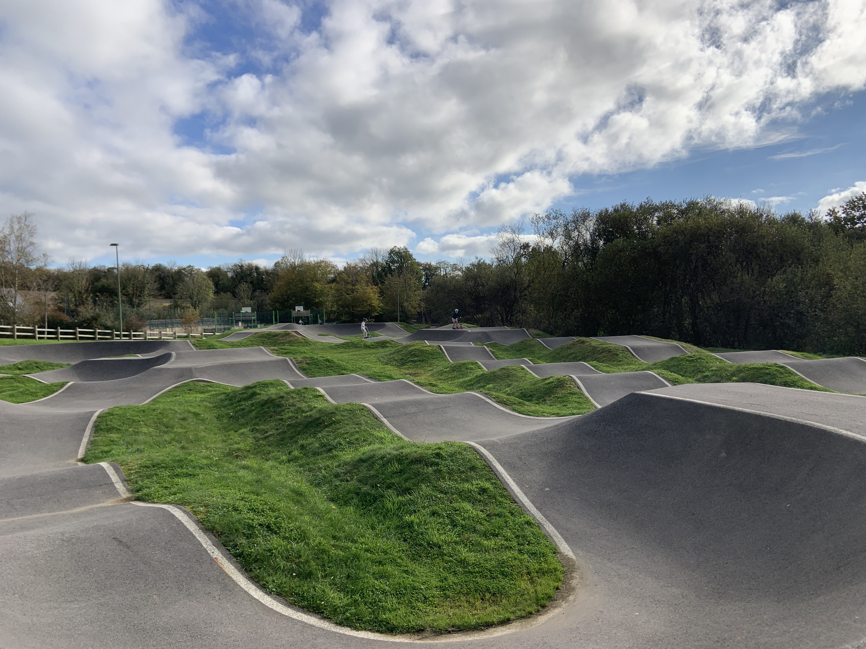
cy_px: 324
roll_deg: +1.9
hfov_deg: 67.3
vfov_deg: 53.1
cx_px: 433
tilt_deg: -1.3
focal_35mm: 26
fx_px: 650
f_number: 1.8
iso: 25
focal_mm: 4.25
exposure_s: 1/3521
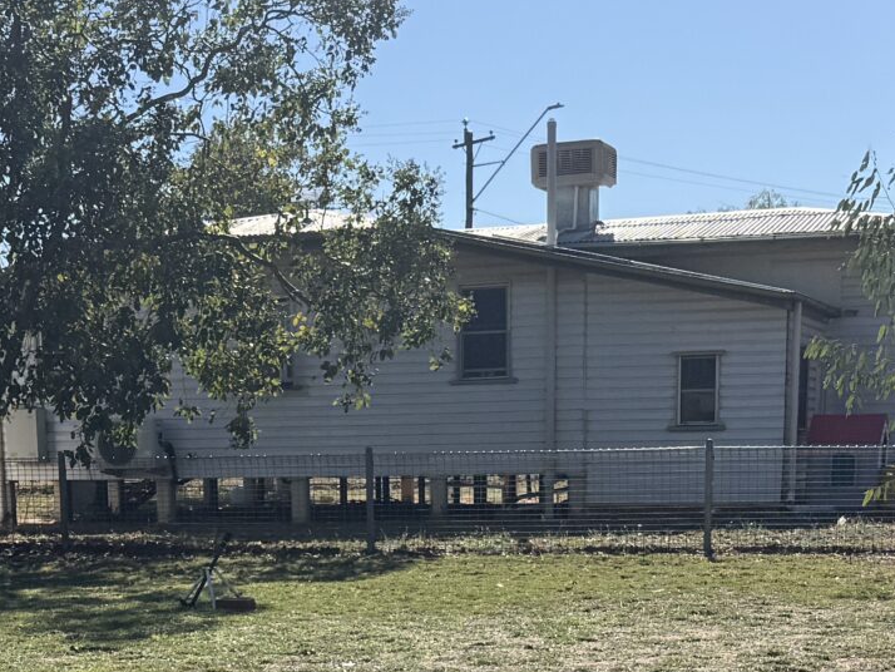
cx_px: 338
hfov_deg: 22.7
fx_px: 2224
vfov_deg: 16.3
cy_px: 871
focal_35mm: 86
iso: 80
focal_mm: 6.76
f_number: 1.78
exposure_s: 1/4405
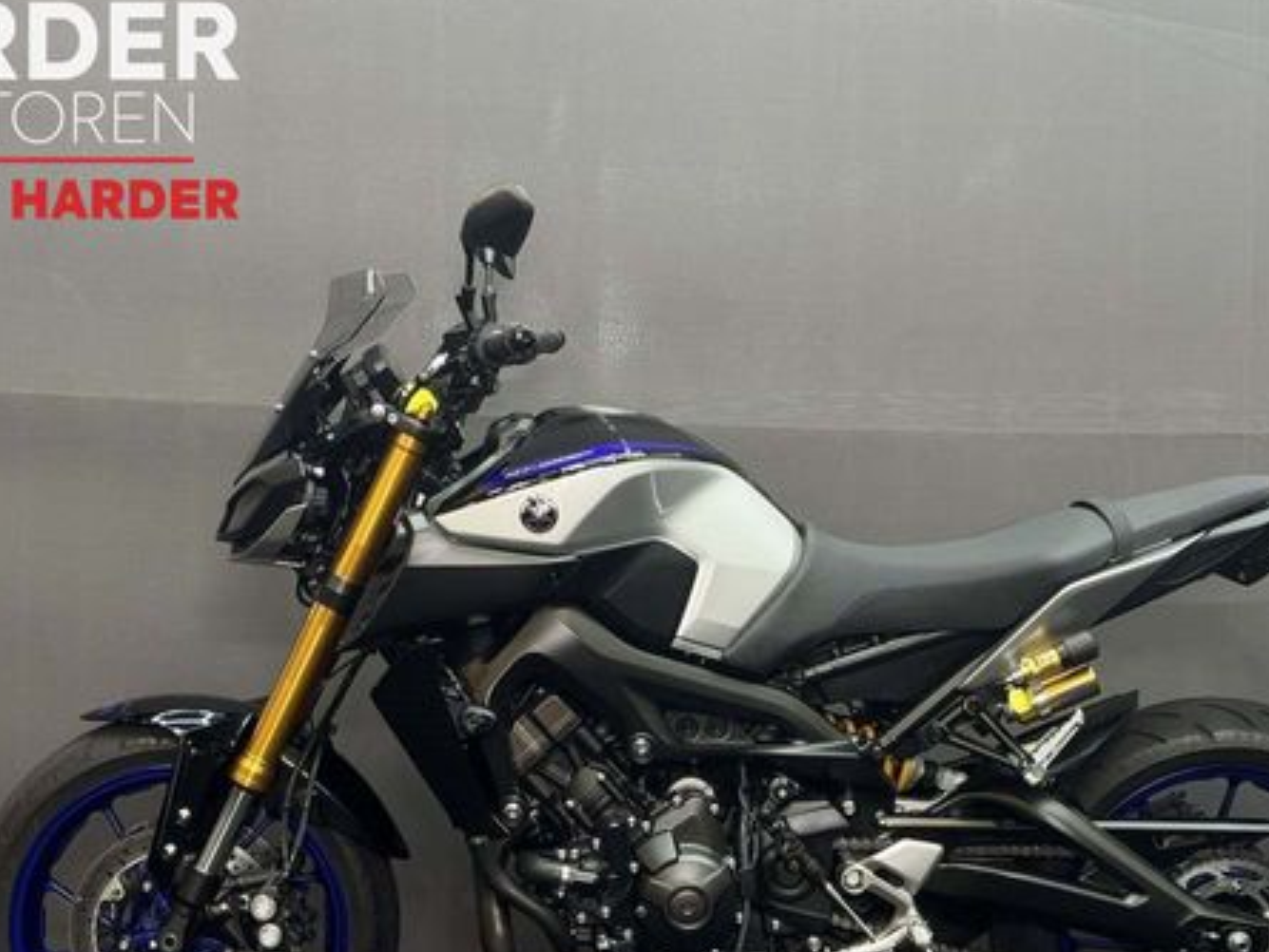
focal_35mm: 69
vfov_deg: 21.2
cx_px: 696
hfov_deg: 28.1
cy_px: 664
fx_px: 2530
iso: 125
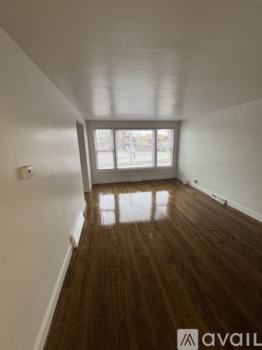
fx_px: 141
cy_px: 175
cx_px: 131
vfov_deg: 102.1
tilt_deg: -13.7
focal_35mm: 14
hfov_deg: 85.7
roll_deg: +1.9
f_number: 2.2
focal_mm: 2.22
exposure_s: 1/120
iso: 250
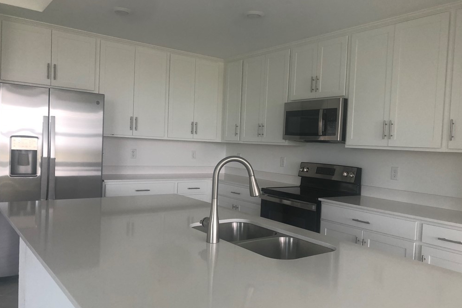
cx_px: 234
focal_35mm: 30
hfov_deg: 61.9
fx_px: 385
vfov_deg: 43.6
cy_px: 162
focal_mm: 3.99
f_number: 1.8
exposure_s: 1/40
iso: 25
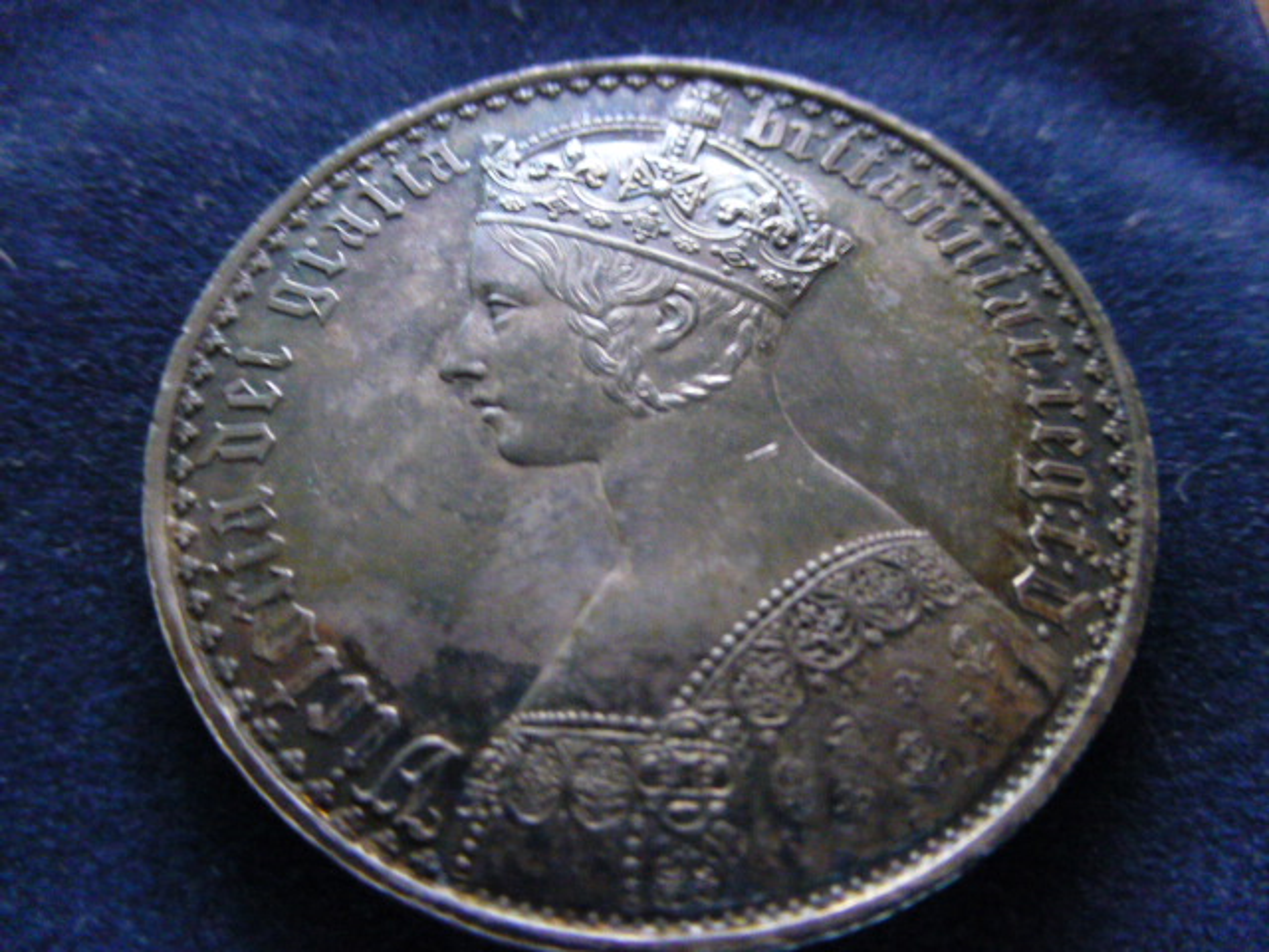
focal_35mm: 24
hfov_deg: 71.6
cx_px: 634
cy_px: 476
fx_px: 880
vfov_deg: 56.8
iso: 1600
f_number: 3.3
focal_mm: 4.3
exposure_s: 1/4
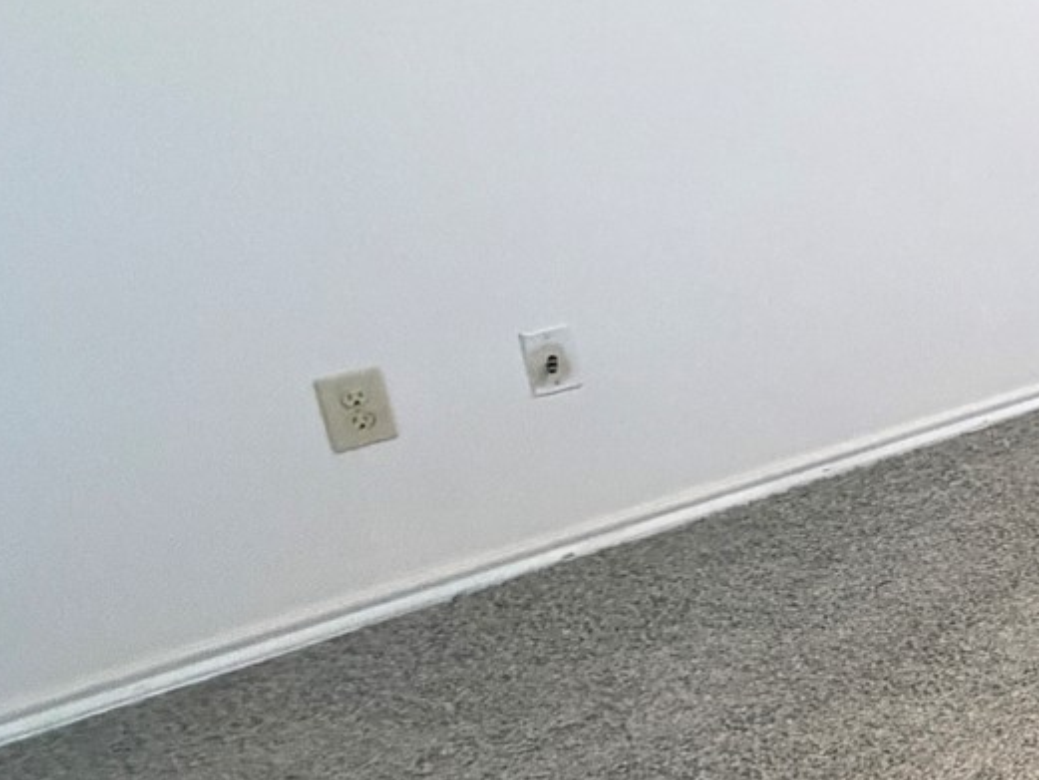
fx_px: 1651
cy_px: 213
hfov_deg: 21.6
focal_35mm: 55
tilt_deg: -16.1
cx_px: 1891
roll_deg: -0.3
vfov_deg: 26.3
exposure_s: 1/60
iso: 800
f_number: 2.2
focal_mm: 2.22
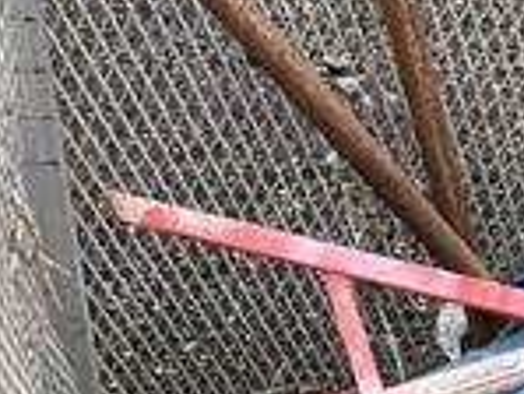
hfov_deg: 23.5
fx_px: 1182
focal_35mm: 78
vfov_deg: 17.9
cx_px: 570
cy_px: 482
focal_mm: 3
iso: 25
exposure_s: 1/461
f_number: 1.8
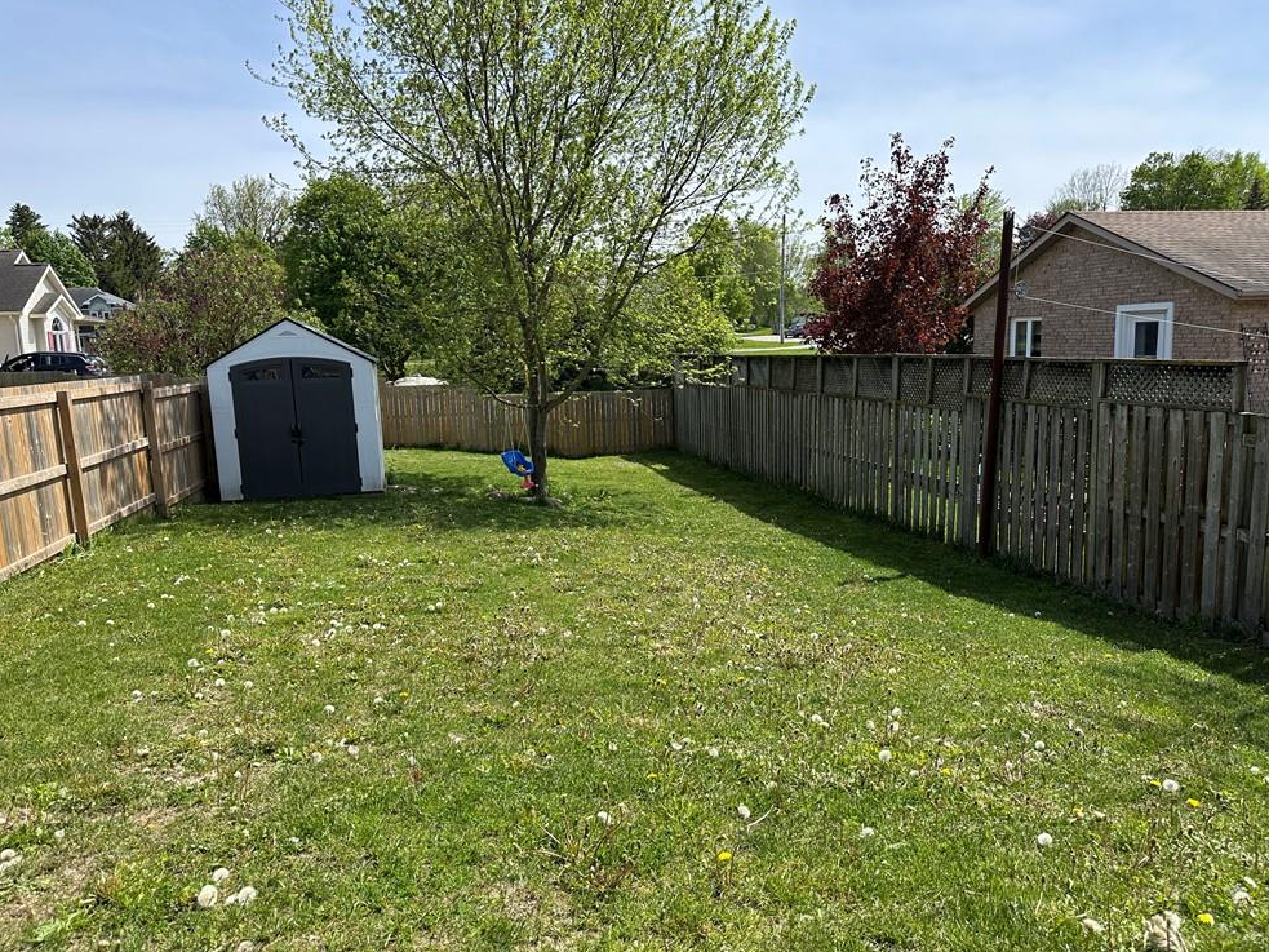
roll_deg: +1.4
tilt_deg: -9.5
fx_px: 916
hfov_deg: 69.4
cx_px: 643
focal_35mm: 25
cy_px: 483
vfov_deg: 54.9
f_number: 1.78
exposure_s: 1/2809
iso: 80
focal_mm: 6.86
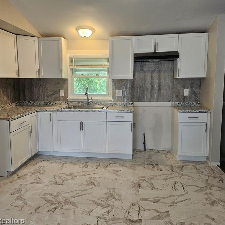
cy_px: 111
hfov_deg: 55.6
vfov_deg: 55.6
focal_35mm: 29
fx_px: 213
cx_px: 105
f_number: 1.8
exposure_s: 1/120
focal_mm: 5
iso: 160
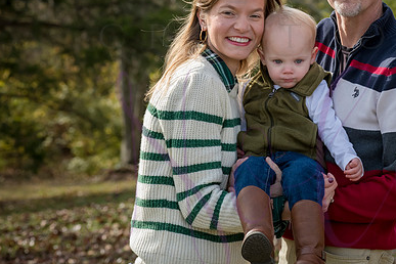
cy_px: 86
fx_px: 1848
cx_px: 288
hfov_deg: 12.2
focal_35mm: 168
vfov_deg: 8.2
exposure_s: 1/500
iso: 400
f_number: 7.1
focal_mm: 112
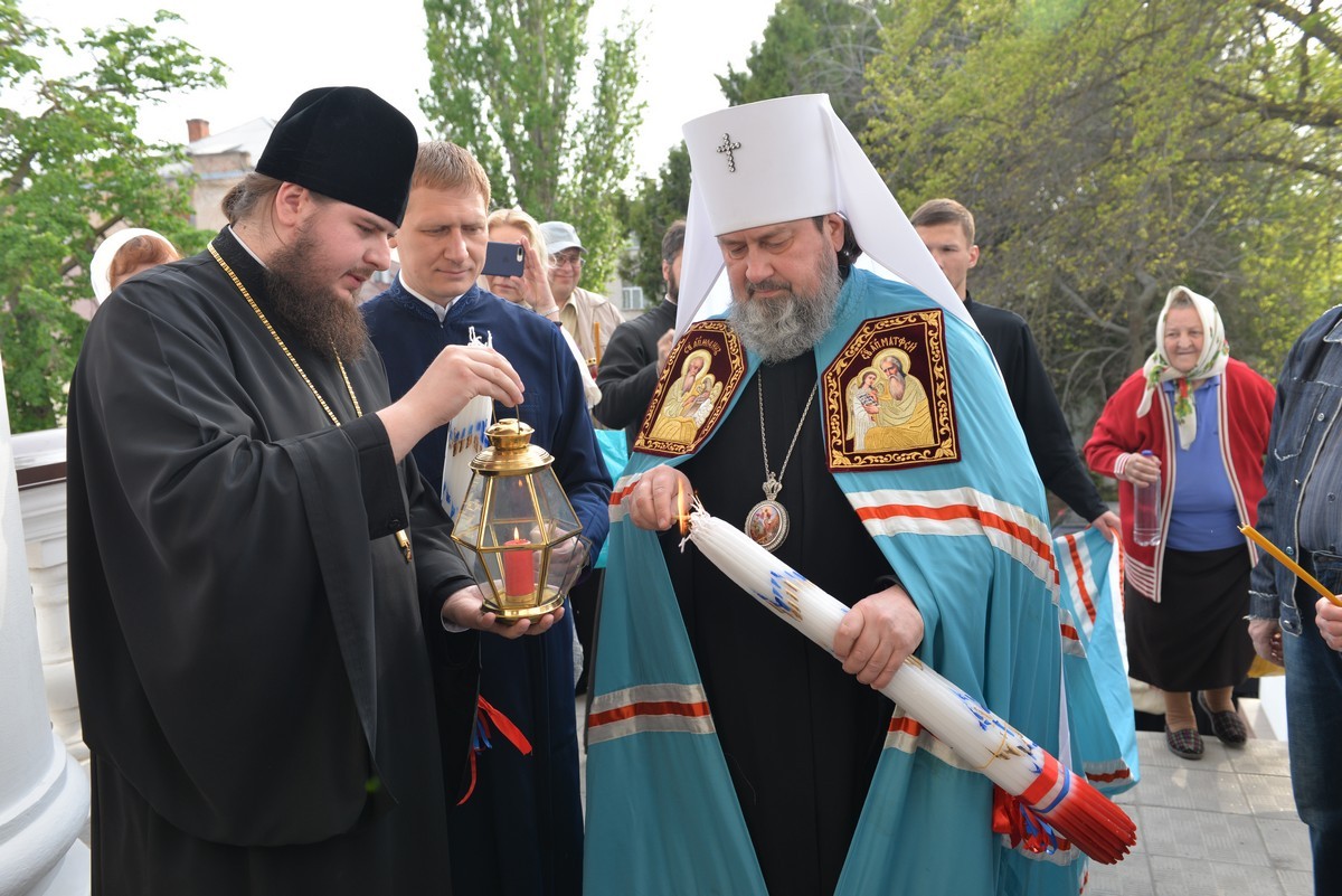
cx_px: 671
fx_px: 1193
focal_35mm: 32
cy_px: 448
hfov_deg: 58.7
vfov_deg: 41.1
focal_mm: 32
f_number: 6.3
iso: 200
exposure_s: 1/160
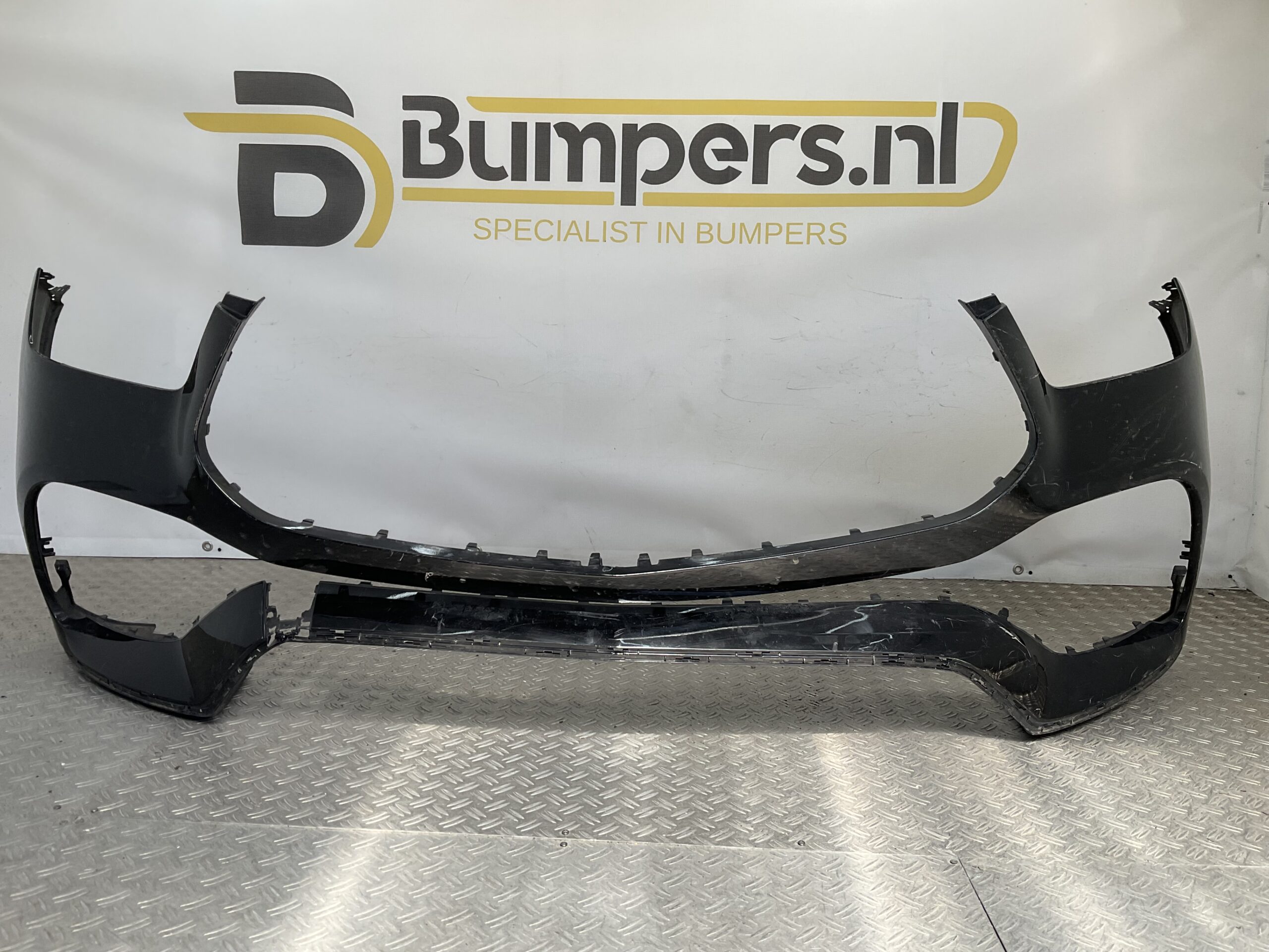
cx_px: 634
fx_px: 1063
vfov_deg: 48.2
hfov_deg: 61.7
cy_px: 476
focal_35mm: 29
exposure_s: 1/325
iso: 16
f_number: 1.8
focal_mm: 3
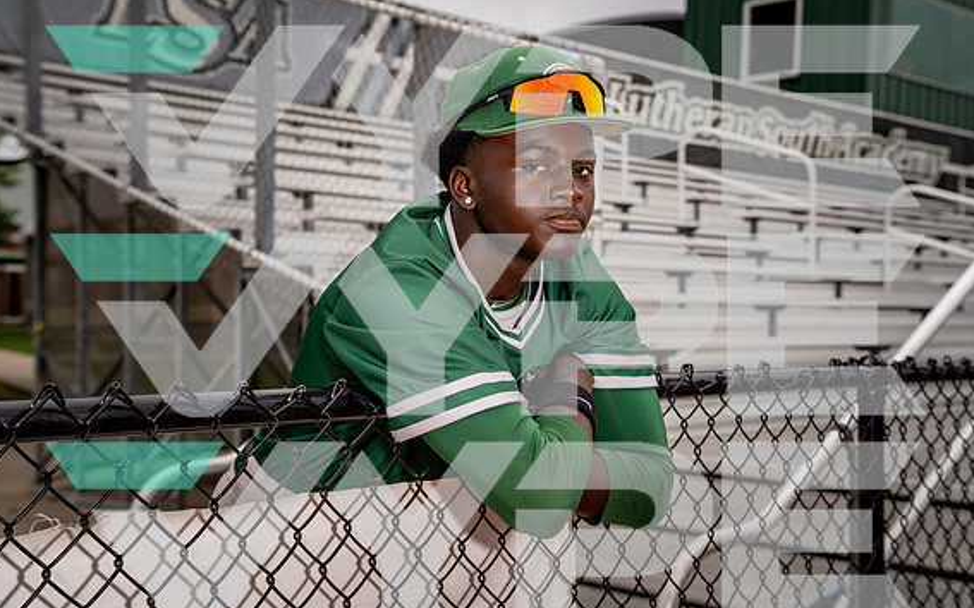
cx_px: 488
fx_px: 1300
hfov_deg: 41.1
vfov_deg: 26.3
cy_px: 325
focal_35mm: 49
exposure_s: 1/320
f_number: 4.5
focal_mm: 47
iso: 100
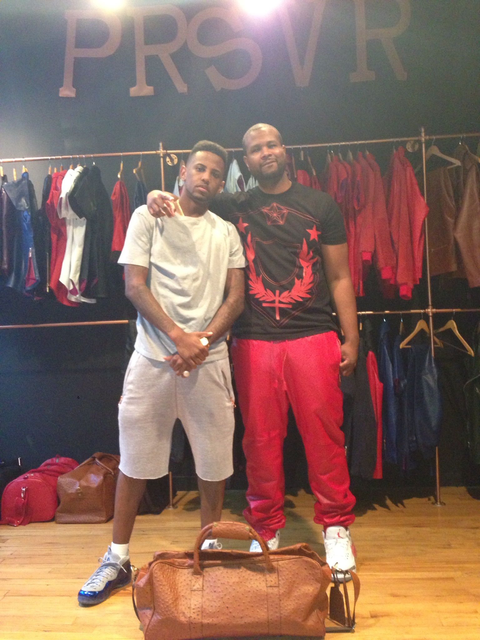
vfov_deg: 55.4
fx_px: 610
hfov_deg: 42.9
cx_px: 240
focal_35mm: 33
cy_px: 320
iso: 500
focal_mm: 4.13
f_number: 2.4
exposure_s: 1/20
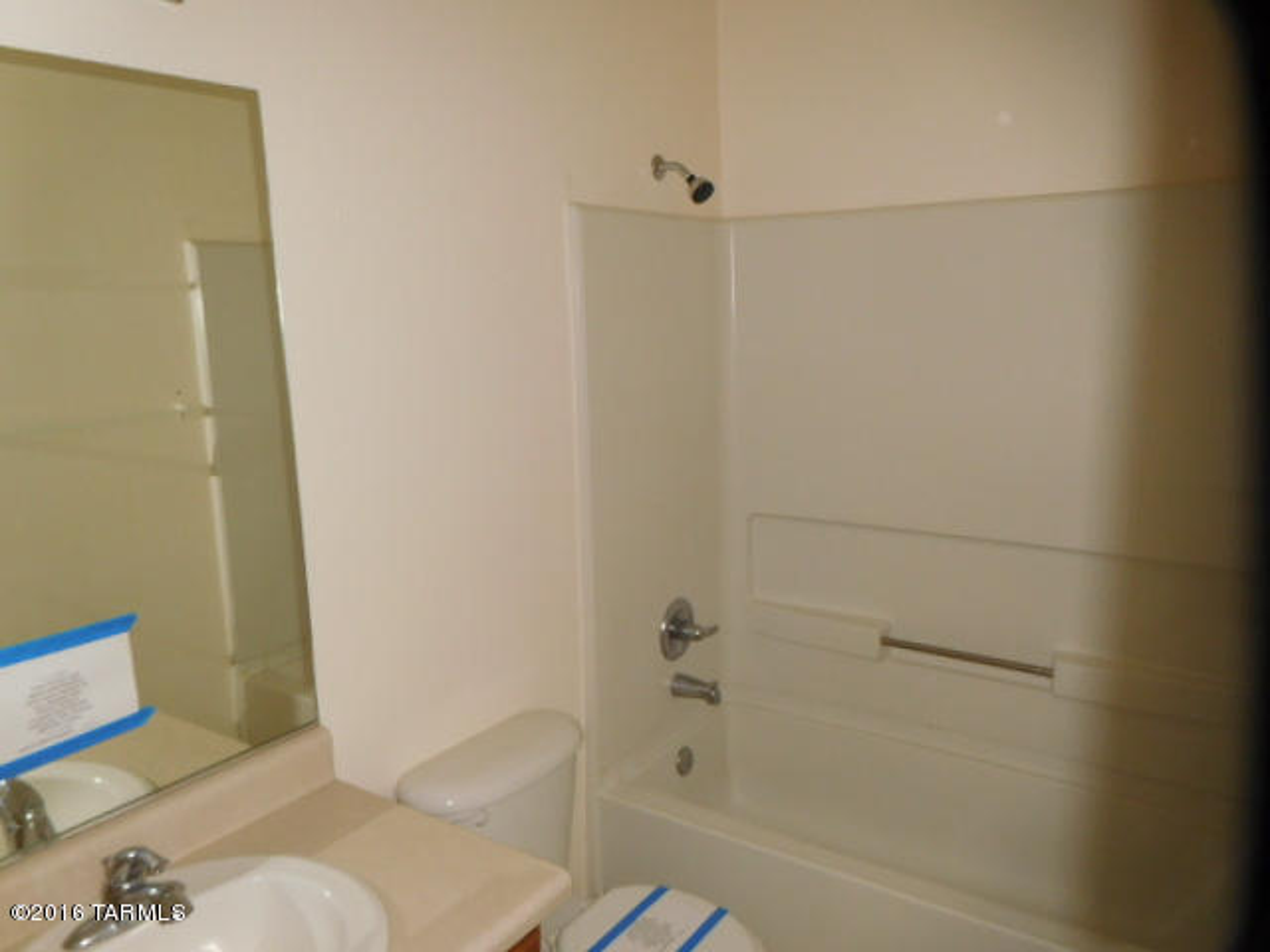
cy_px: 476
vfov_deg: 54.9
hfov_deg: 69.4
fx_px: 917
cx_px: 635
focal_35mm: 25
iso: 200
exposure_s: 1/30
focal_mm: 4.5
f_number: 3.4
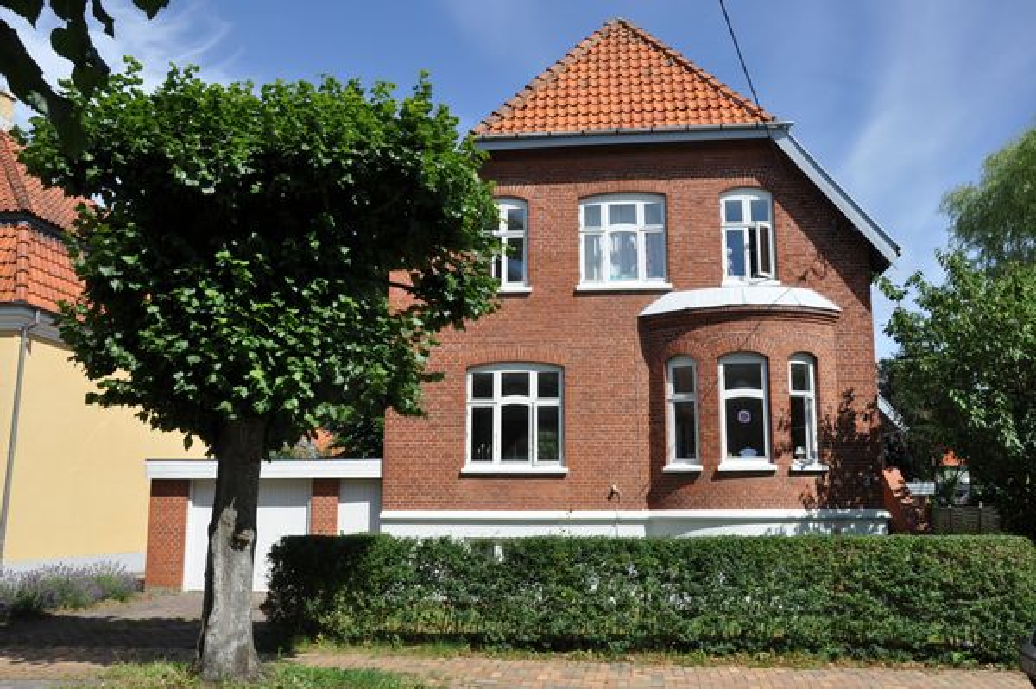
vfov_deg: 41.6
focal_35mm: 32
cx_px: 518
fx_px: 906
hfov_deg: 59.5
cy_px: 344
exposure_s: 1/400
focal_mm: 21
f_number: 10
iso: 200
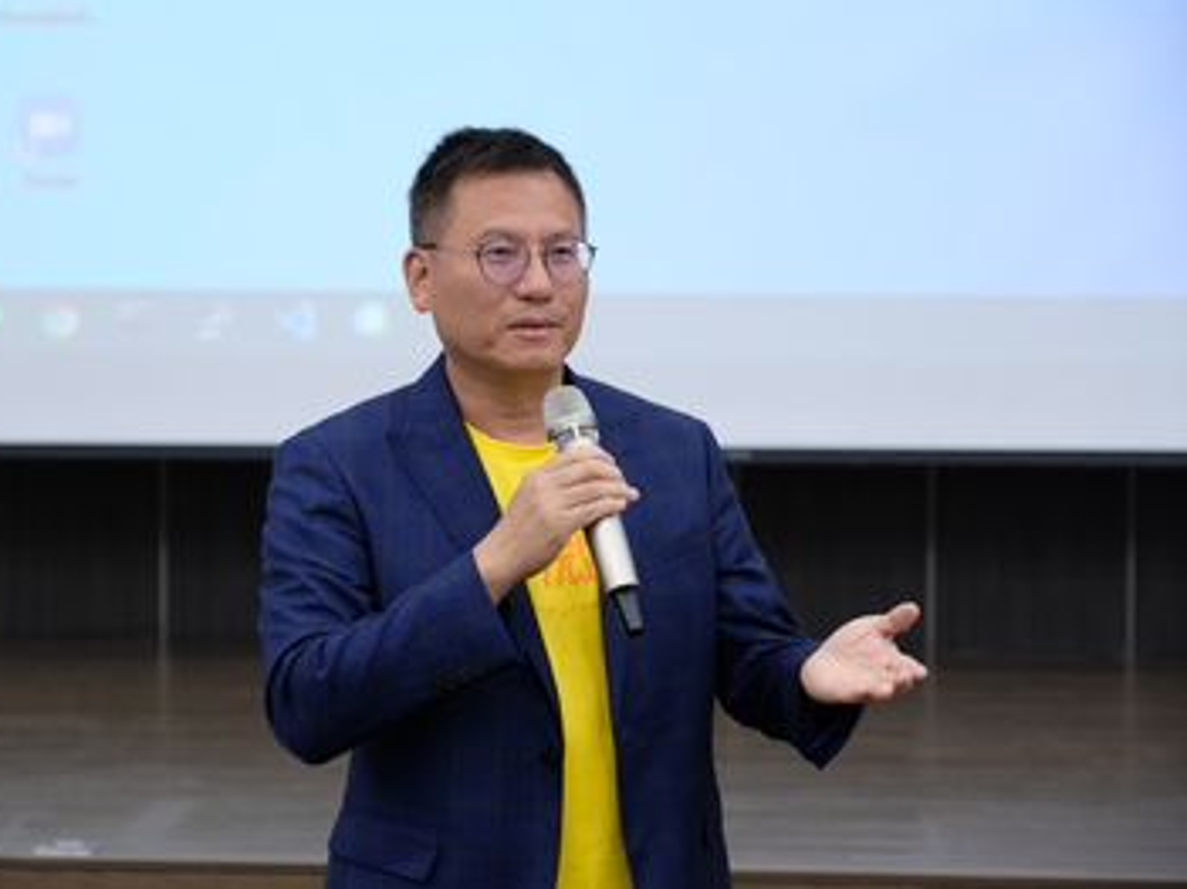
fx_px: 2742
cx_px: 517
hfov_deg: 24.4
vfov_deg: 18.4
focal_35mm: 80
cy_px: 441
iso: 1600
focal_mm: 48.5
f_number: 3.2
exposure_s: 1/125
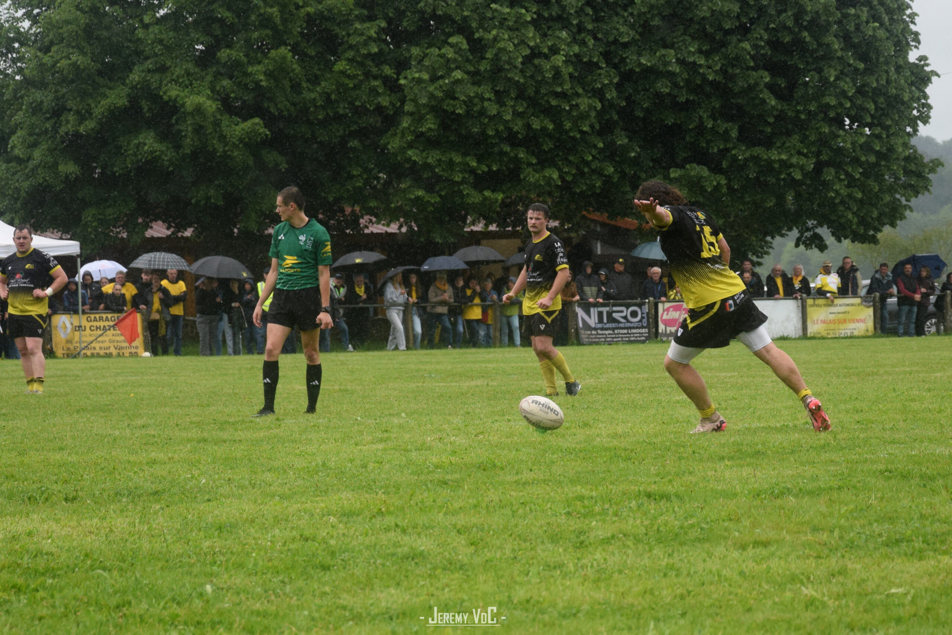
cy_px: 318
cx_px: 476
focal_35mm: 120
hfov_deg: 17.1
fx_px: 3173
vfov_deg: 11.4
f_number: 5.3
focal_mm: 80
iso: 720
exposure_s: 1/1000
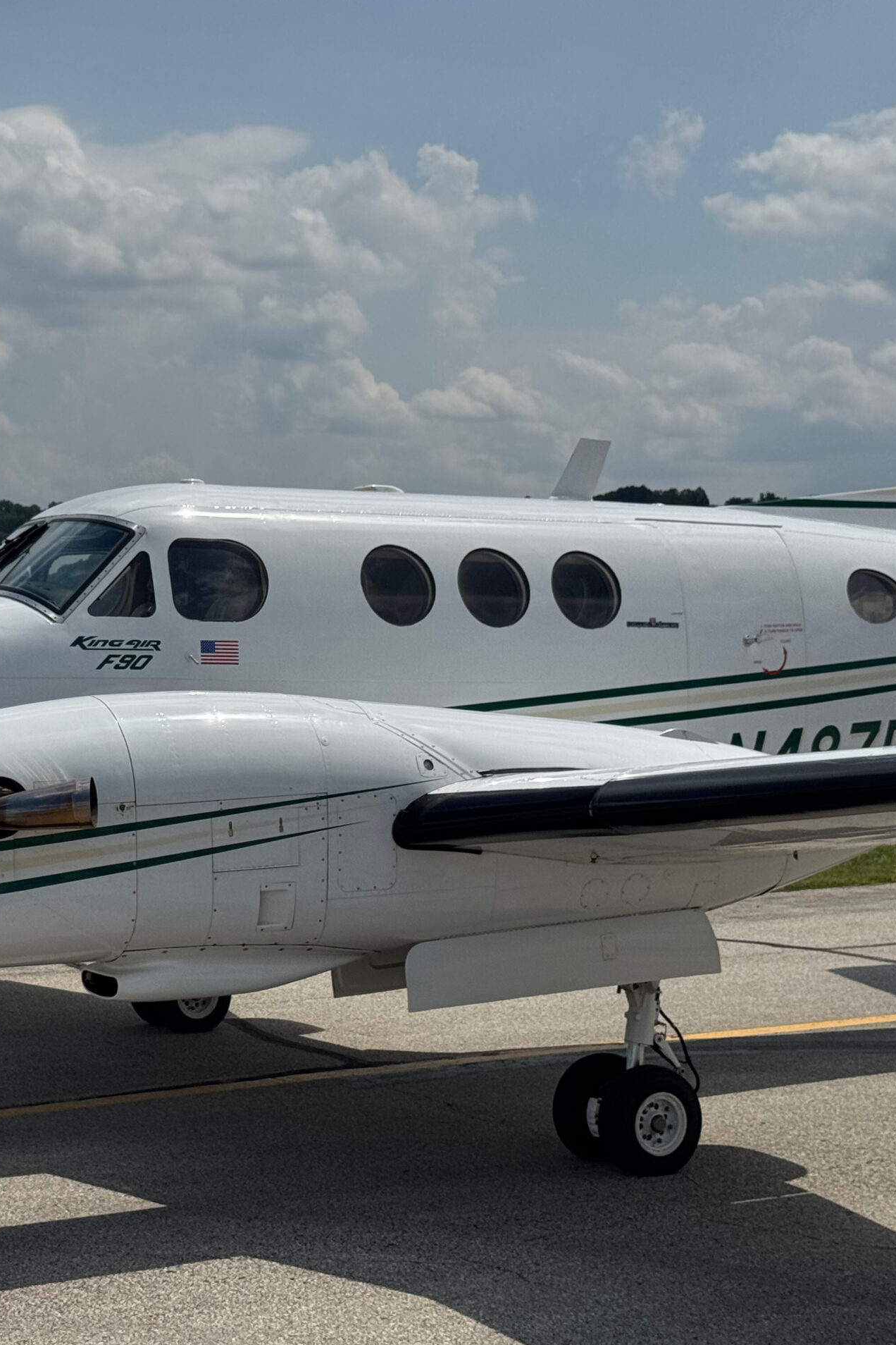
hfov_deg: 20.1
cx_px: 204
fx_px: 2501
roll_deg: -0.2
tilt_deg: +0.3
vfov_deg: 30.1
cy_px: 672
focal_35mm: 67
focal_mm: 6.76
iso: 80
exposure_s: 1/15385
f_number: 1.78
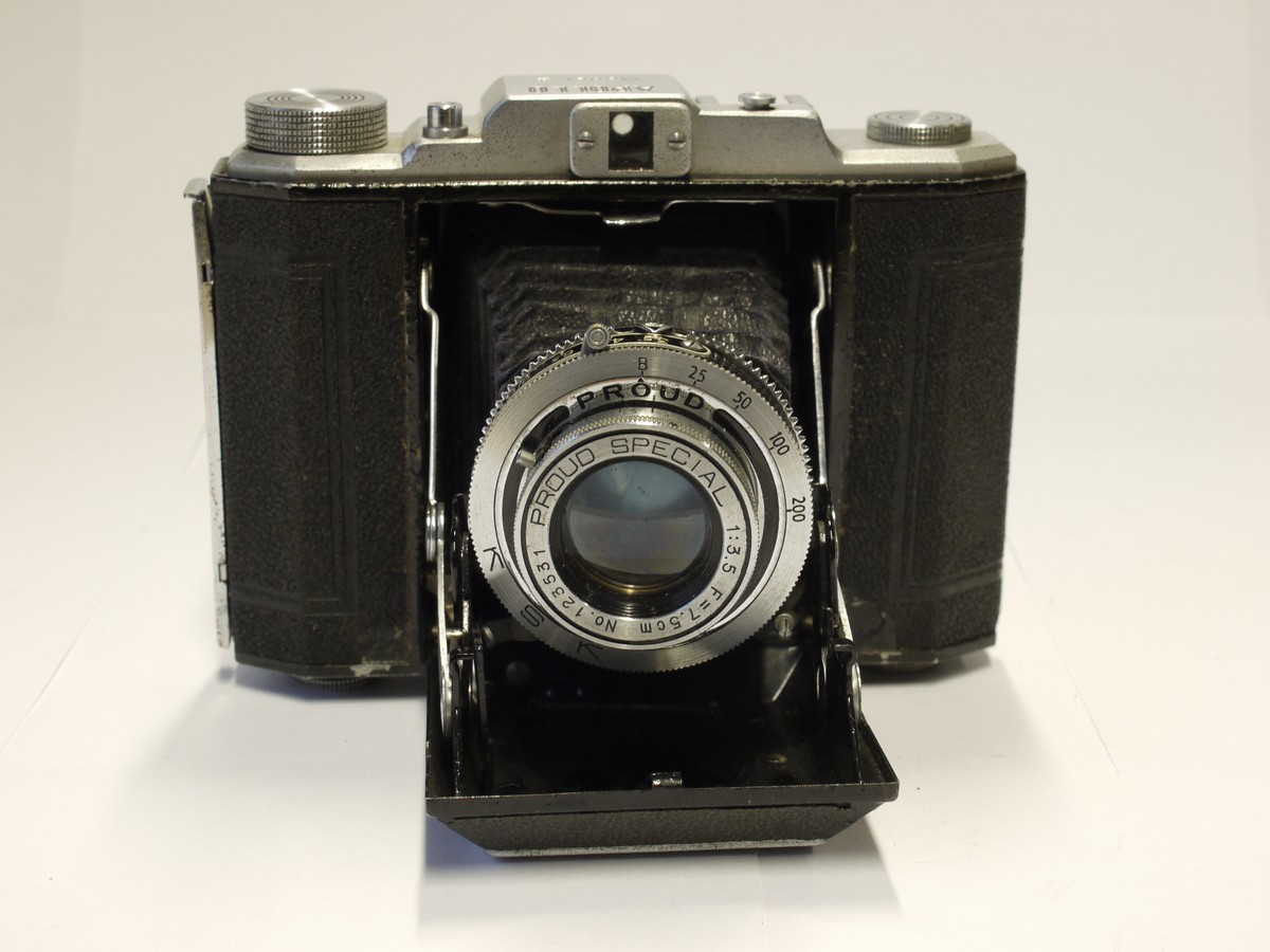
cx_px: 635
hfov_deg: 32.2
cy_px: 476
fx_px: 2201
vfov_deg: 24.4
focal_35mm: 60
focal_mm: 30
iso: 400
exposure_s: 1/10
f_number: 9
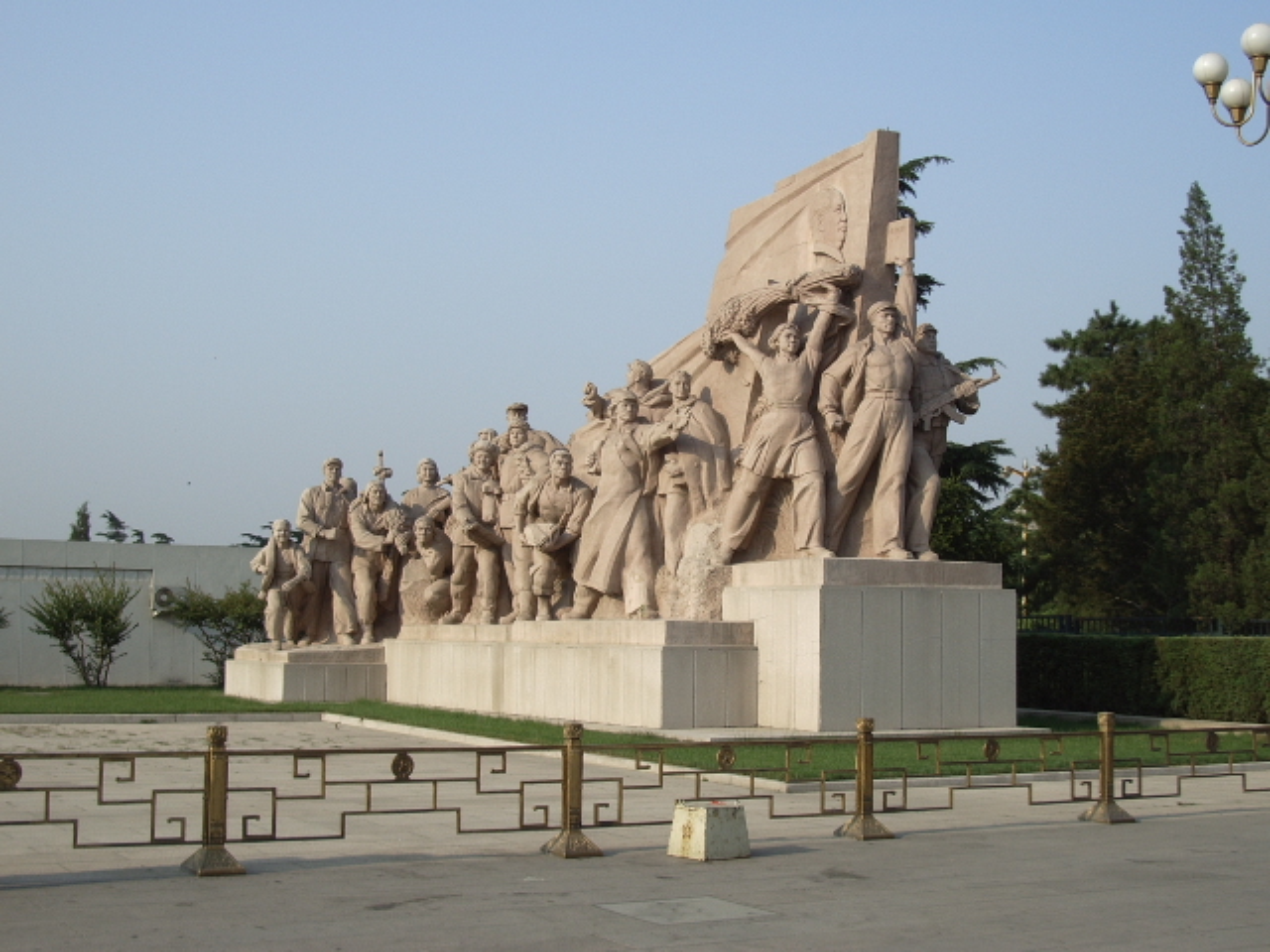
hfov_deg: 38.9
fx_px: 1798
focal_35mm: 49
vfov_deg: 29.7
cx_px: 635
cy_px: 476
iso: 50
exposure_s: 1/250
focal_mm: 8.2
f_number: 5
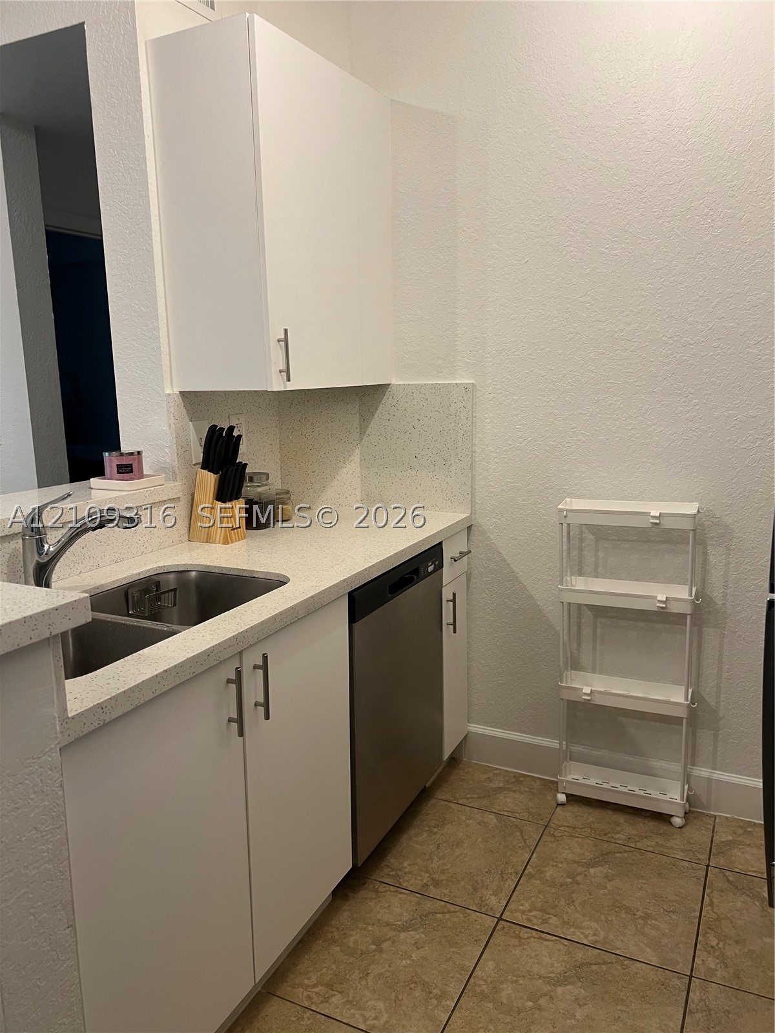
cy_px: 516
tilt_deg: -9.1
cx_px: 388
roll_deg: +1.7
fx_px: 776
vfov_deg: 67.3
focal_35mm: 26
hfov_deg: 53.1
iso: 100
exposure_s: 1/60
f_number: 1.5
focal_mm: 5.7
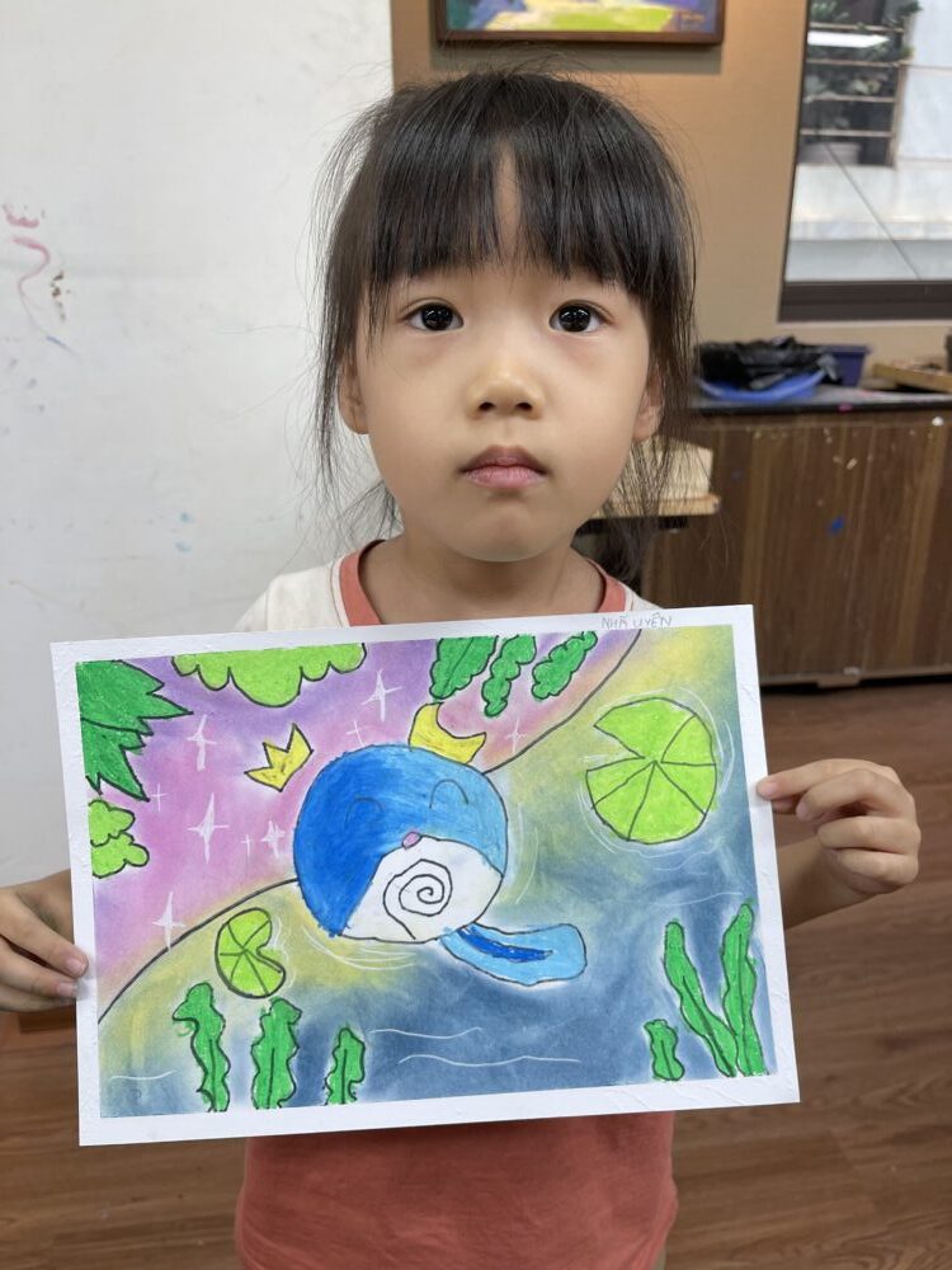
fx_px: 917
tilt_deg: -20.8
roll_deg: +1.4
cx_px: 476
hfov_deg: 54.9
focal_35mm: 25
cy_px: 635
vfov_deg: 69.4
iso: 80
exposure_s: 1/121
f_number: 1.6
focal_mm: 5.1
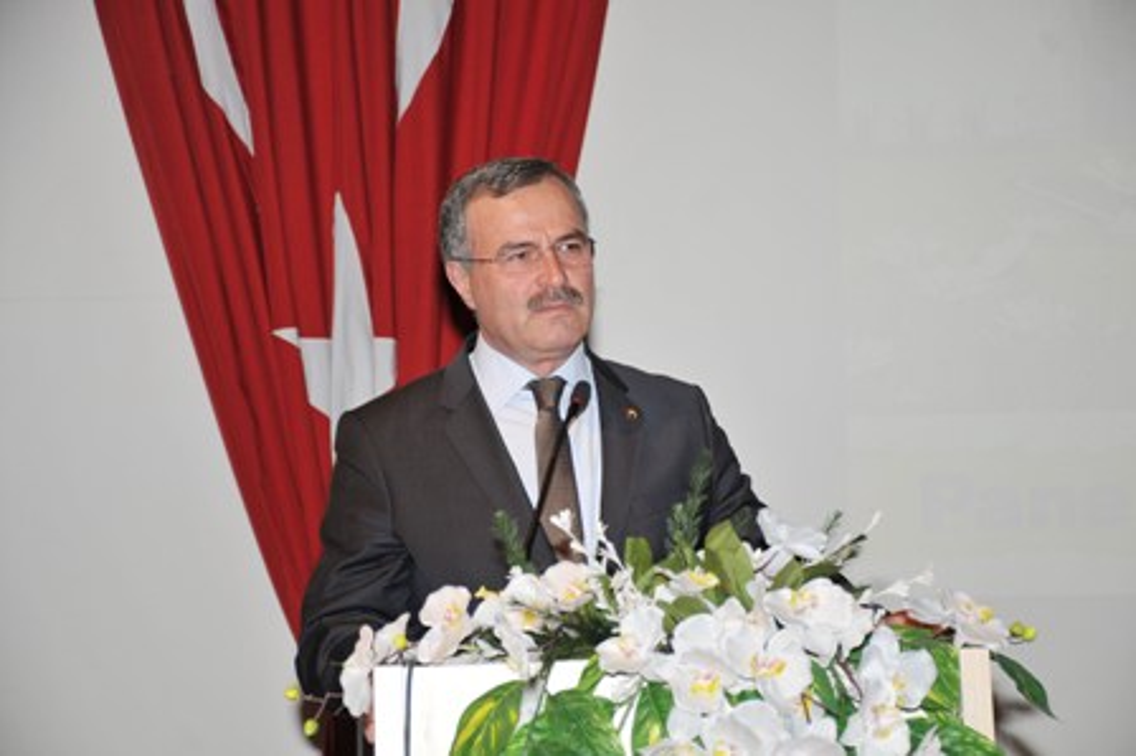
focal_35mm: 112
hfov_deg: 18.2
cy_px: 378
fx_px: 3547
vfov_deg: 12.2
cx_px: 568
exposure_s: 1/100
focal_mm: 75
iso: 320
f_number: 5
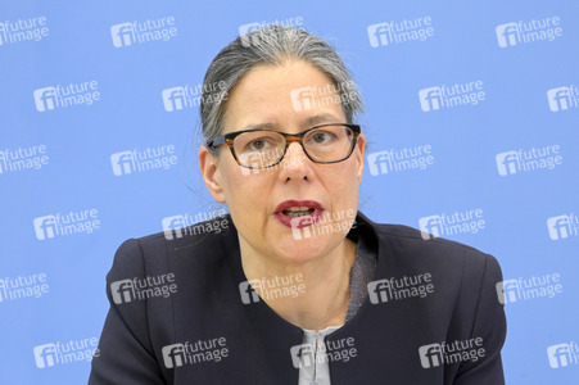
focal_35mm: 100
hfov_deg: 20.4
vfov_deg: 13.7
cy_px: 192
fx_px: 1607
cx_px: 290
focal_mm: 100
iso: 4000
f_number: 6.3
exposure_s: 1/400
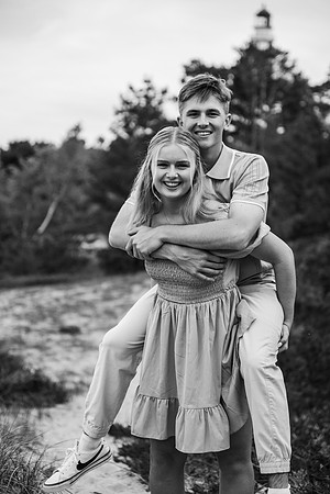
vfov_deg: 28.8
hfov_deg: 19.5
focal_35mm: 70
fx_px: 962
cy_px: 247
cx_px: 165
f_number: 2.8
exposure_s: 1/1000
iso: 320
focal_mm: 70
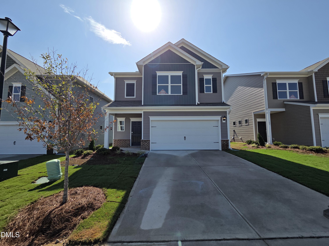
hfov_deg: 106.2
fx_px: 124
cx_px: 164
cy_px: 123
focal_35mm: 13
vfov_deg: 89.9
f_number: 2.2
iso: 50
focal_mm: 2.2
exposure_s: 1/3143
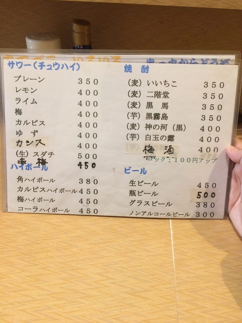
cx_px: 121
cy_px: 162
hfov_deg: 48.2
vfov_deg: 61.7
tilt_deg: -37.5
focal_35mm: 29
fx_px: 270
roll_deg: +0.2
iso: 100
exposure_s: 1/30
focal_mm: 4.15
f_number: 2.2
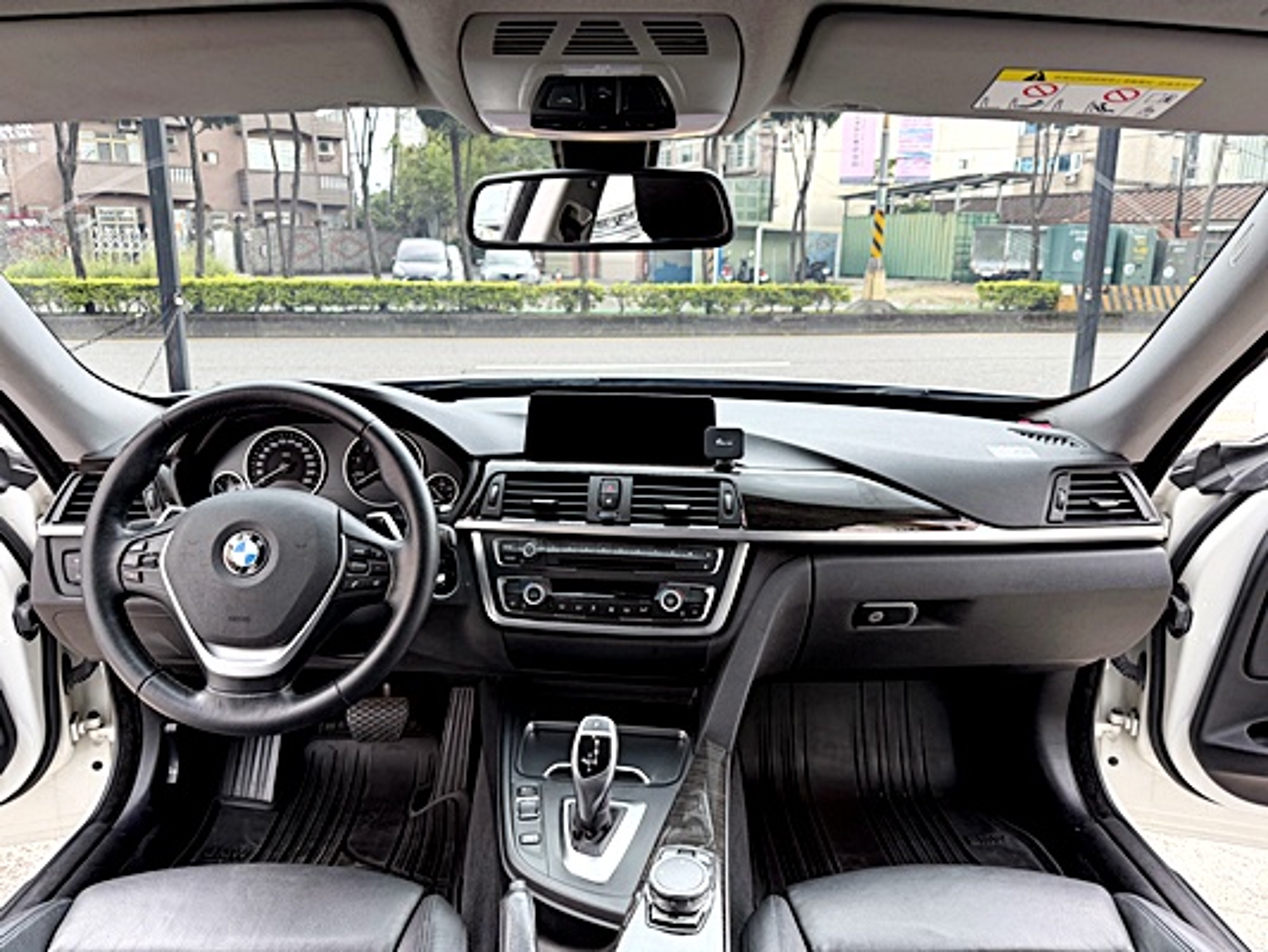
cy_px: 476
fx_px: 879
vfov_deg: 56.8
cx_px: 634
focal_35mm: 24
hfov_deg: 71.6
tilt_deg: -14.1
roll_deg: -0.7
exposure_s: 1/121
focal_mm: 6.76
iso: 125
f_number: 1.78
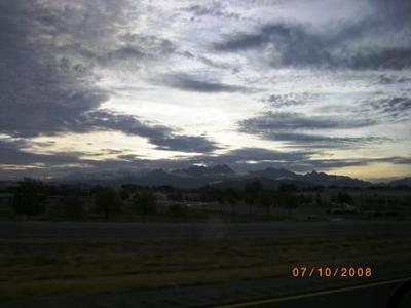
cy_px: 154
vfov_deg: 37.7
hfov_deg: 49.0
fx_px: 451
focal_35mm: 38
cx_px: 206
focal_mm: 6.3
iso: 64
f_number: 3.5
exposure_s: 1/160
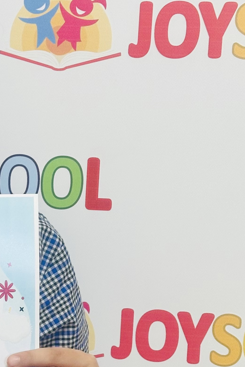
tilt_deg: -12.2
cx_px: -54
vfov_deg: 15.9
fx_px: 1307
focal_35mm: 128
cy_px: 318
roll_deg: -1.5
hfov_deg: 10.5
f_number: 1.78
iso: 80
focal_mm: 6.86
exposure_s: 1/50
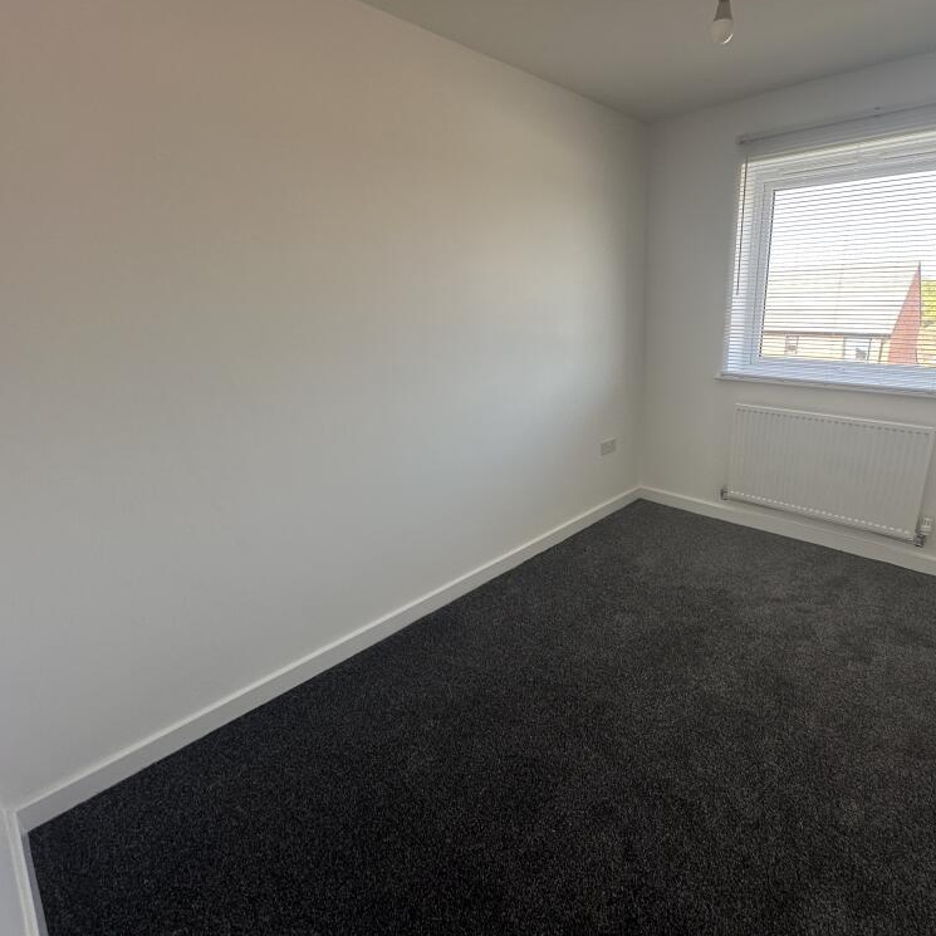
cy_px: 465
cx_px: 583
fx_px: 520
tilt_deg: -18.0
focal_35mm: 17
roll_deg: +1.6
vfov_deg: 84.0
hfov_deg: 82.4
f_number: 2.2
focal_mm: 2.22
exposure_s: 1/99
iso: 64
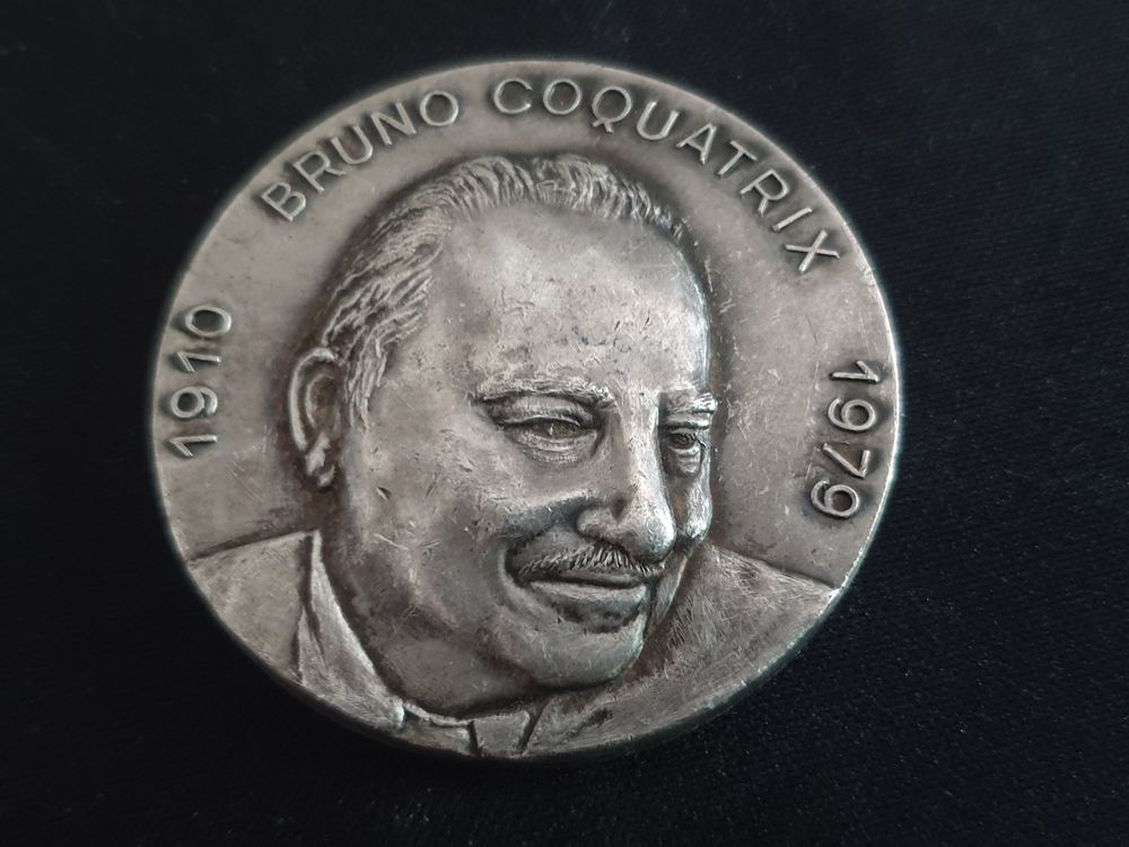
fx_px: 848
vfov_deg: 53.1
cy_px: 424
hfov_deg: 67.3
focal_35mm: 26
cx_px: 564
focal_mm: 4.3
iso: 250
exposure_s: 1/13
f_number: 1.5
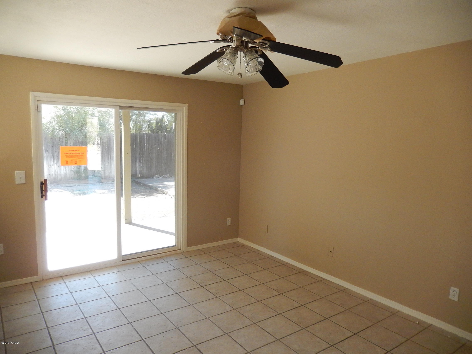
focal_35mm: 25
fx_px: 341
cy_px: 177
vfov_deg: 54.9
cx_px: 236
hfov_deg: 69.4
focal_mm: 4.5
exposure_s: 1/160
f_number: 3.4
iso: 400
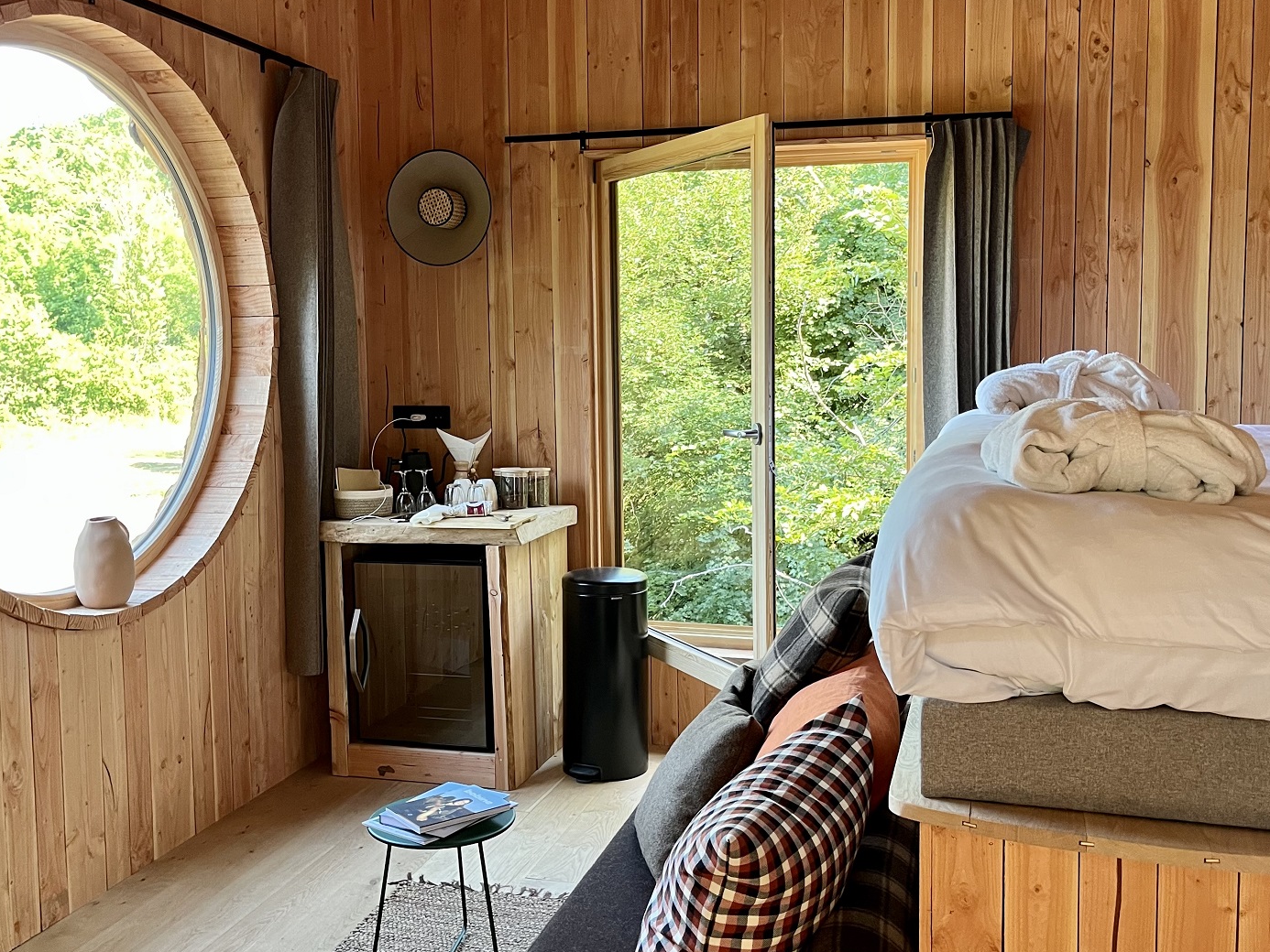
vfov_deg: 40.7
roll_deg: +1.0
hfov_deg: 52.6
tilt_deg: -4.8
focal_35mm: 35
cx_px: 633
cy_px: 438
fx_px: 1284
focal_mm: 5.1
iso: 125
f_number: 1.6
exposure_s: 1/97
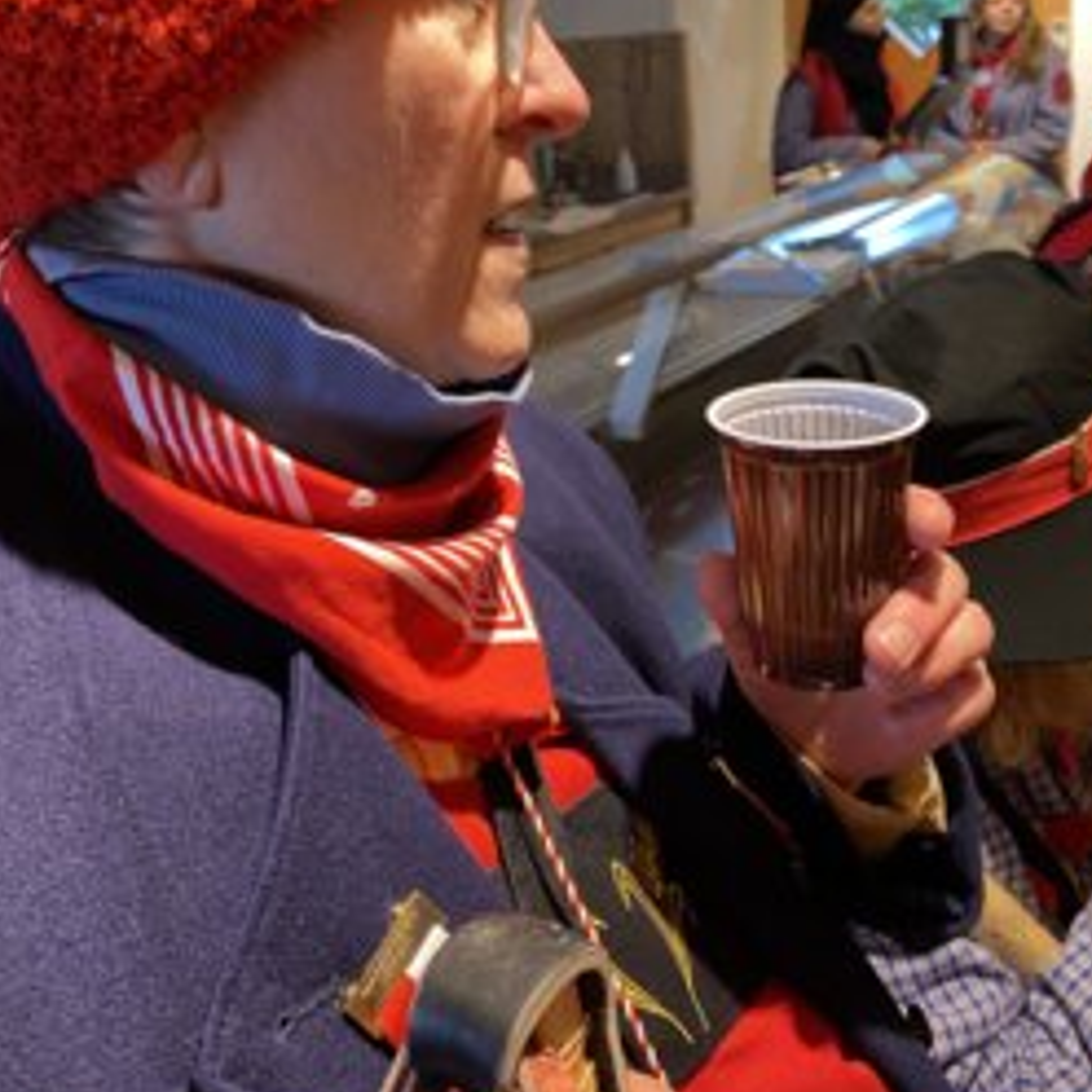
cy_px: 339
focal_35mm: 37
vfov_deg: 44.1
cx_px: 550
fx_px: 1321
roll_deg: +5.1
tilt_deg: -12.7
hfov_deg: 44.9
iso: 200
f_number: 1.8
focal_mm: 4.25
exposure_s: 1/50
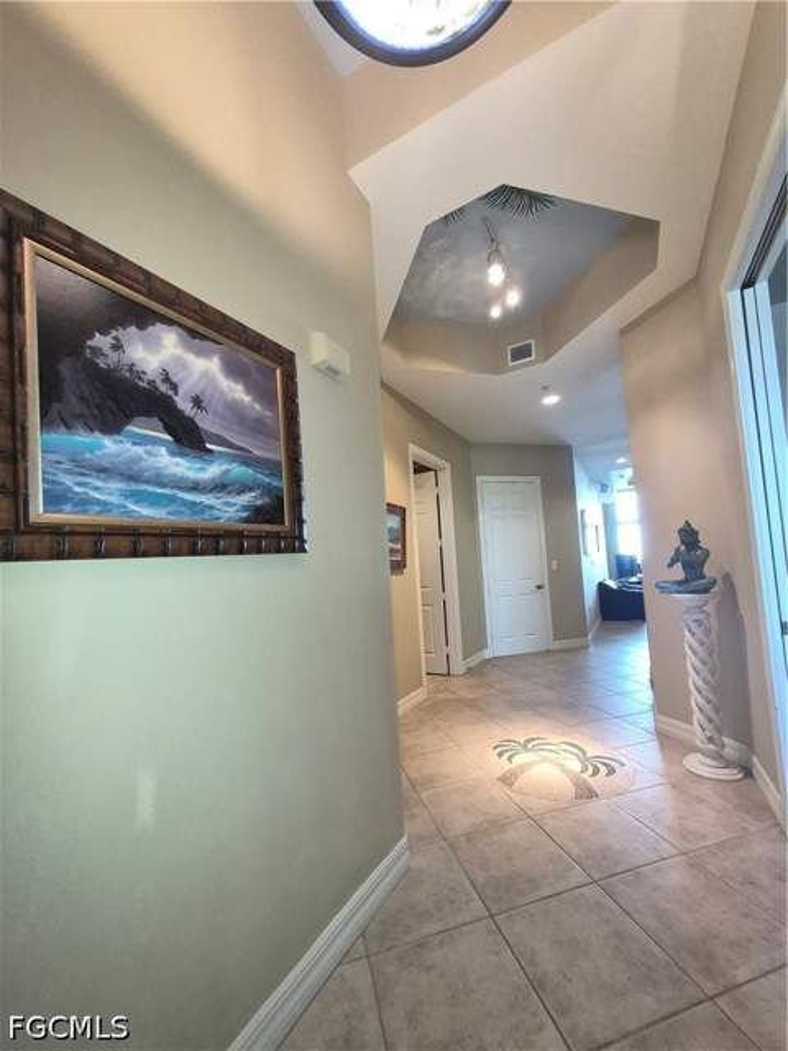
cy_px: 526
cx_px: 394
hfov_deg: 89.9
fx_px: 395
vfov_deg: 106.2
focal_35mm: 13
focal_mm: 1.74
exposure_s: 1/60
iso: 320
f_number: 2.2
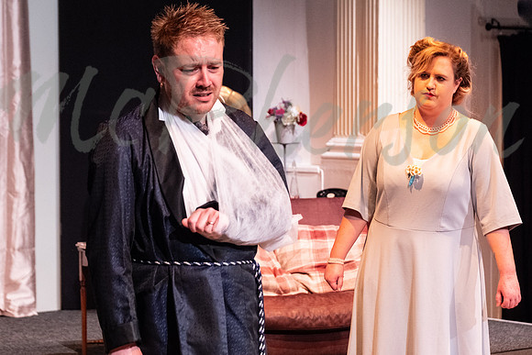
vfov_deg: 12.6
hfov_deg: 18.9
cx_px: 304
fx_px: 1601
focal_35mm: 108
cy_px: 191
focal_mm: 58.7
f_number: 3.6
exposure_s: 1/125
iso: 2500
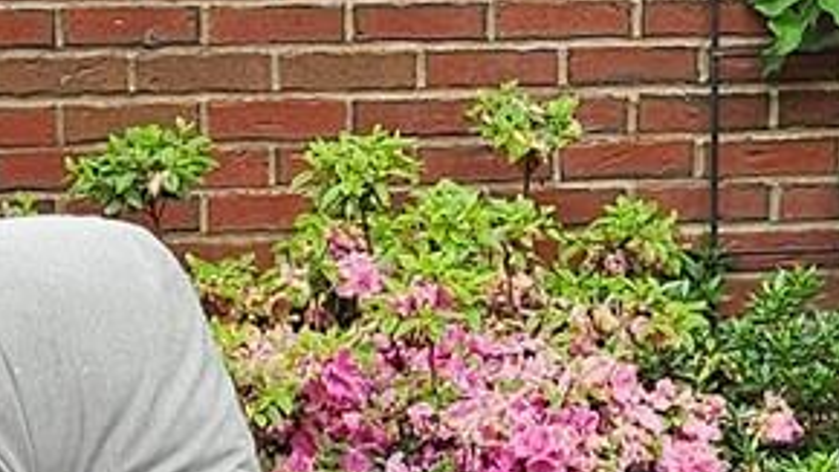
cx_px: 246
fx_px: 3937
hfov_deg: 12.1
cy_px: 333
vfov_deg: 6.9
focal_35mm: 177
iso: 25
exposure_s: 1/437
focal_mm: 5.4
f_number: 1.8
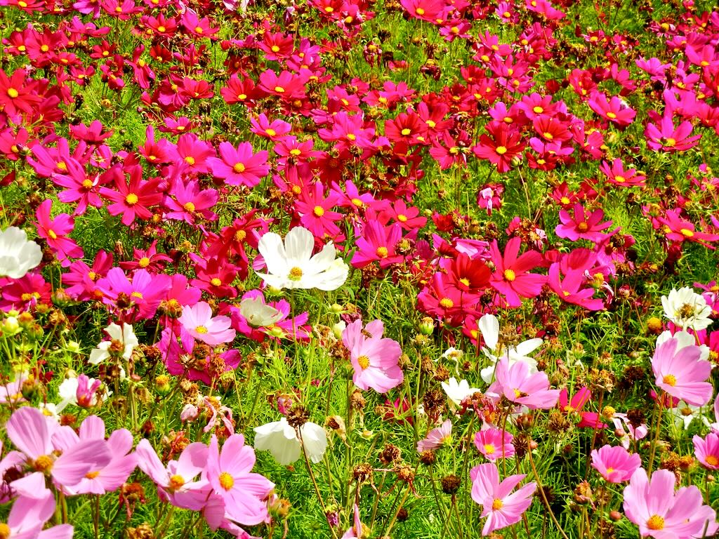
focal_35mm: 89
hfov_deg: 22.0
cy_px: 270
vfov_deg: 16.6
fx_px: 1849
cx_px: 360
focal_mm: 16
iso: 160
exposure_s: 1/265
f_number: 8.8
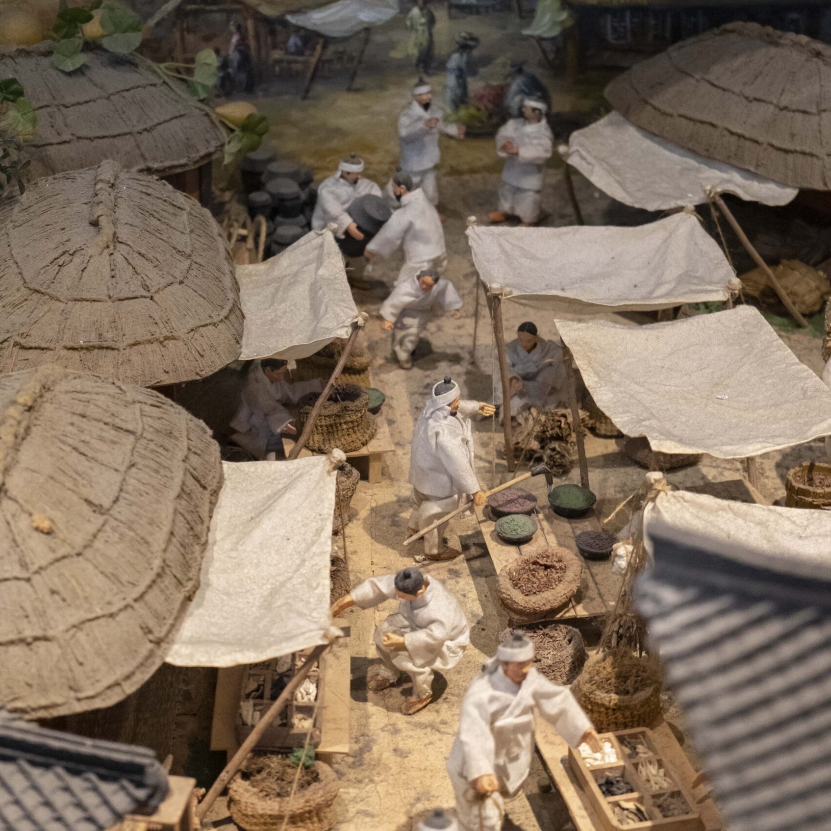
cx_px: 417
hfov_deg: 22.5
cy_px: 395
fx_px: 2091
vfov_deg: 22.5
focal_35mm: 77
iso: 6400
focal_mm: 60
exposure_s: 1/160
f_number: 5.6
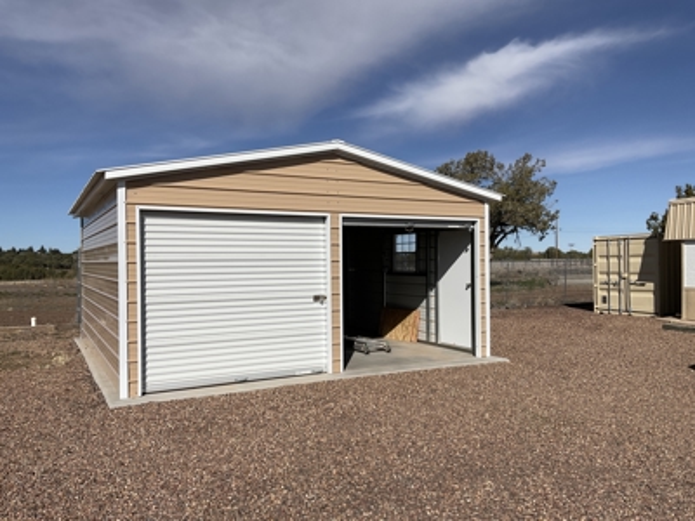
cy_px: 260
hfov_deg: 61.7
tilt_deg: -0.4
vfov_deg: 48.2
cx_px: 348
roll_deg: -0.2
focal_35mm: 29
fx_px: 582
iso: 16
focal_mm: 3
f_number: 1.8
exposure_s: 1/4785
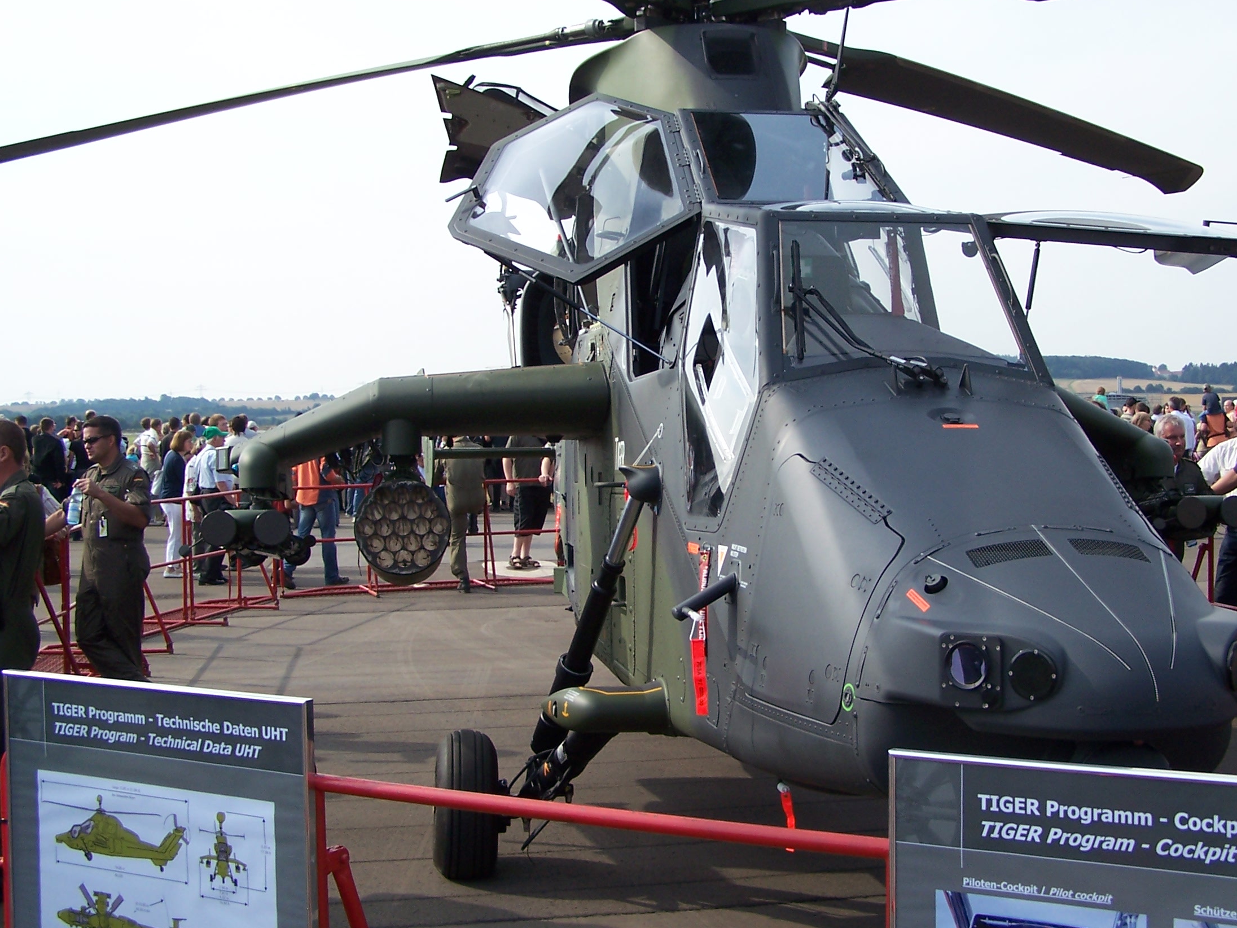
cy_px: 438
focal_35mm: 47
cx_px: 722
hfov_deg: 40.3
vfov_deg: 30.9
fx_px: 1680
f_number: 2.8
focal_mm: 6.7
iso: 80
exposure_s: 1/640
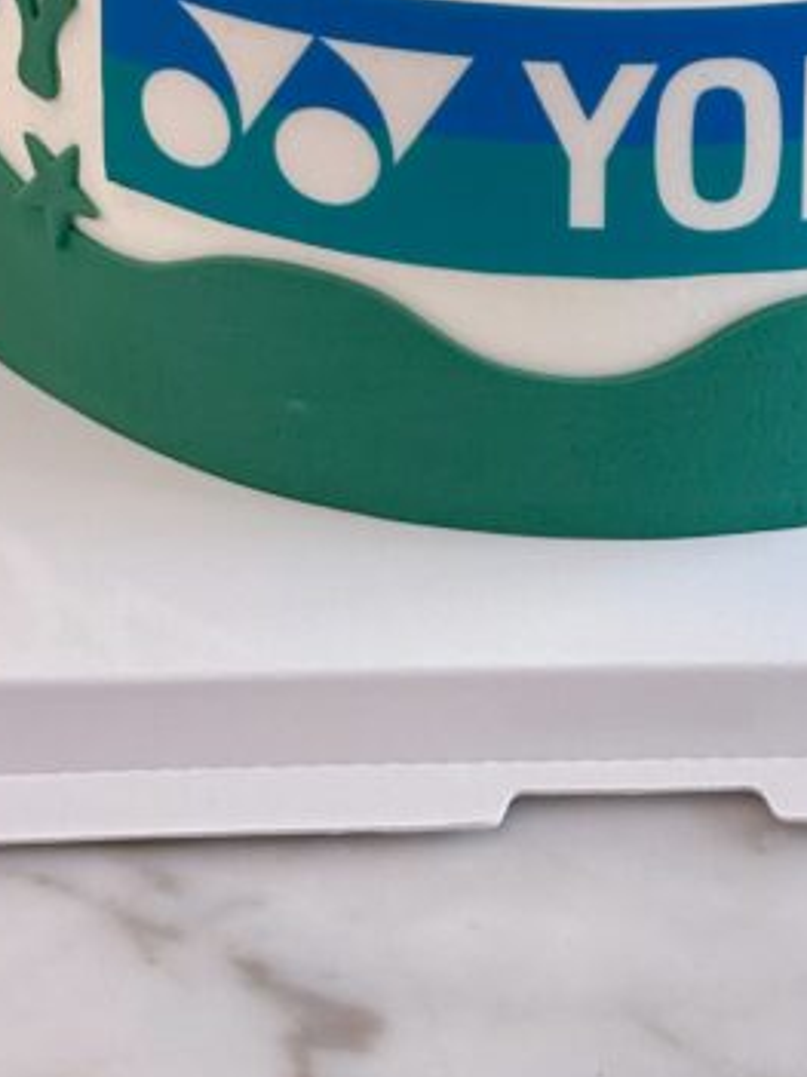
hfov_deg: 10.6
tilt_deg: -24.4
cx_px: 546
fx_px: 4354
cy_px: -396
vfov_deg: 13.5
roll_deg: +0.1
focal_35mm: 140
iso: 125
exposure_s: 1/50
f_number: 1.78
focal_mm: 6.86
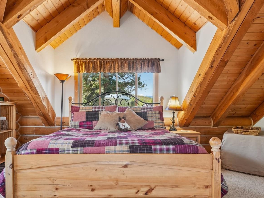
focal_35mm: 22
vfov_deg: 61.8
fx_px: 165
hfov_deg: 77.0
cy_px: 104
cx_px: 117
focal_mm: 11
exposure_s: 1/20
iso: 500
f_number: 8
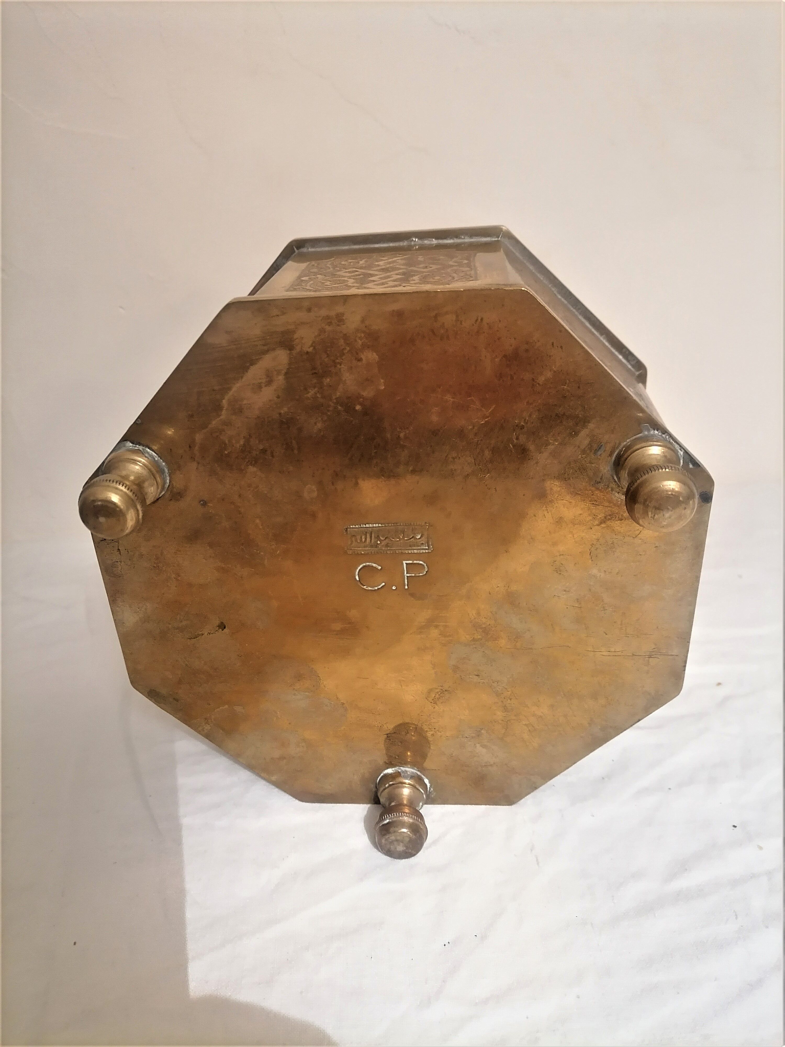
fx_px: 786
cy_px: 524
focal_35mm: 26
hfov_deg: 53.1
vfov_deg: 67.3
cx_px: 392
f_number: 1.8
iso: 400
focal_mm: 5.4
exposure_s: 1/25
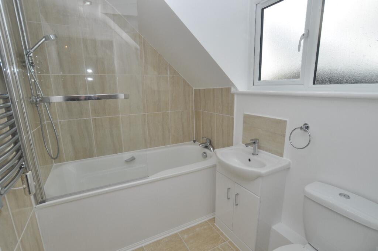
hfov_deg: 95.0
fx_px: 173
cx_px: 189
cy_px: 126
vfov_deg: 72.0
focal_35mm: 16
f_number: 7.1
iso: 200
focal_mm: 11
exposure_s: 1/200
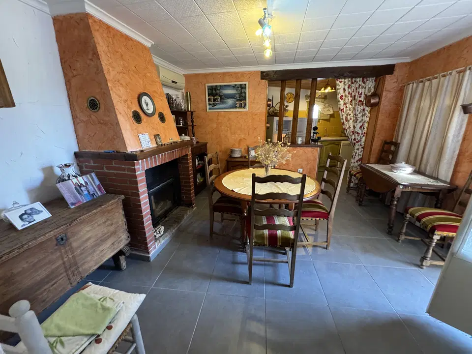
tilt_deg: -17.7
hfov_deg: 102.1
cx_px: 236
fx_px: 191
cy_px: 177
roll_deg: +0.7
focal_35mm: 14
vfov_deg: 85.7
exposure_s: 1/50
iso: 320
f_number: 2.2
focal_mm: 2.22
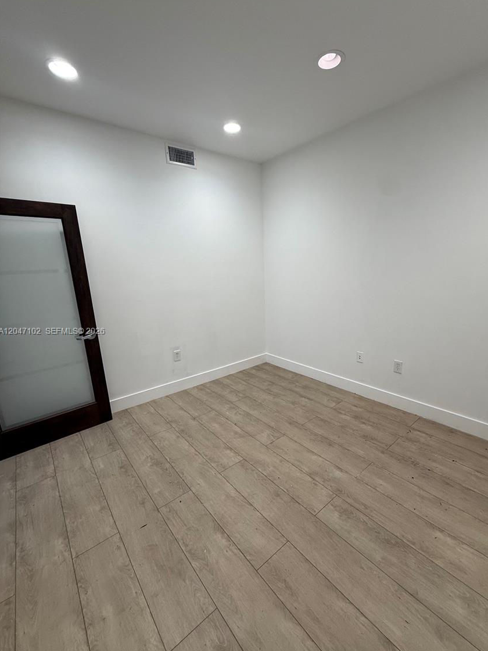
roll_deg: +1.4
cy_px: 332
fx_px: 282
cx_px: 259
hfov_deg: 81.7
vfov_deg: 98.2
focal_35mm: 15
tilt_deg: -13.3
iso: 125
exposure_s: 1/120
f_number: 2.2
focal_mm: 2.22
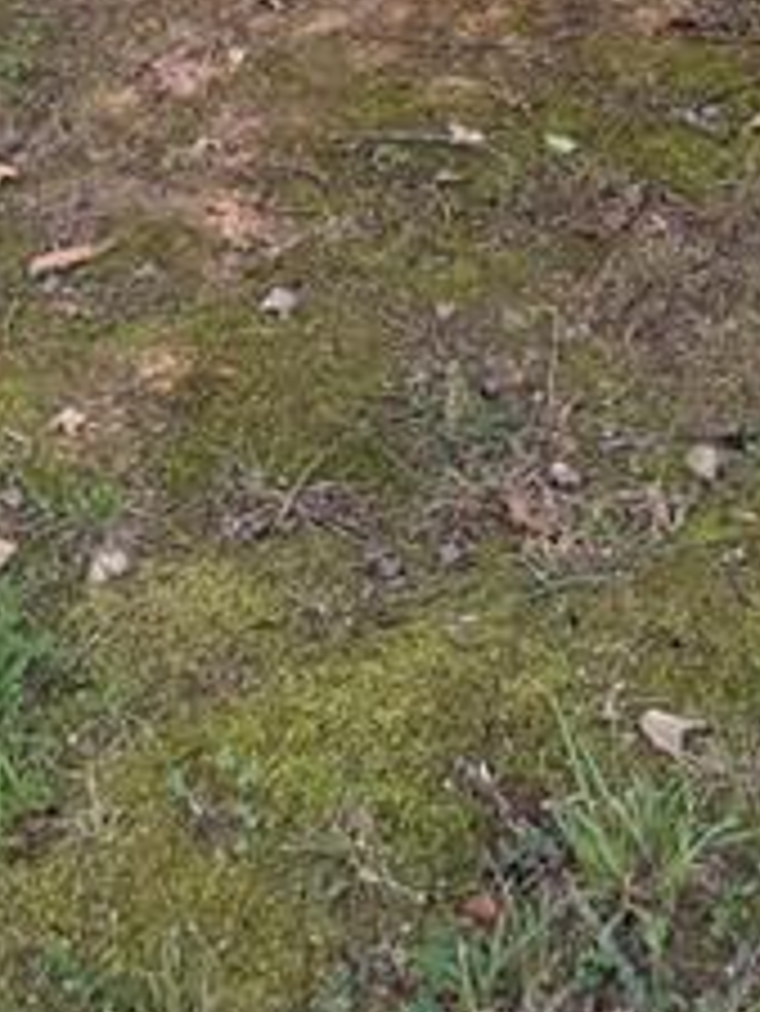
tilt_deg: -9.6
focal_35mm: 82
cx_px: 382
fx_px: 2398
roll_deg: -0.7
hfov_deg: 18.0
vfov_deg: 19.3
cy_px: -684
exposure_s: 1/252
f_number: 1.78
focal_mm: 6.76
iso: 80
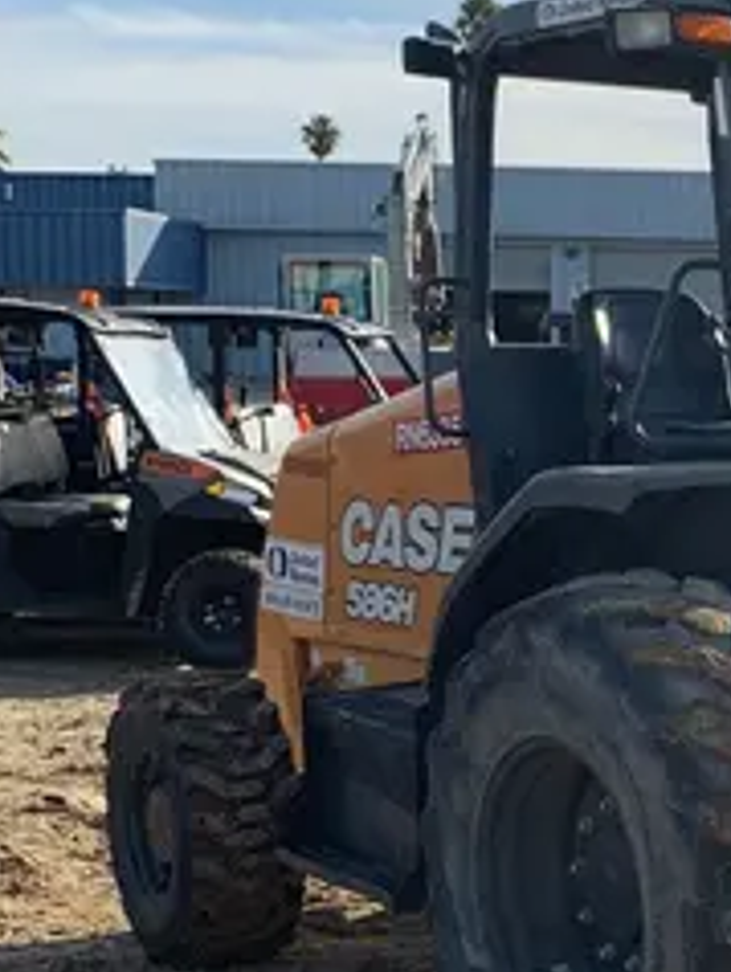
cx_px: 956
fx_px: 2248
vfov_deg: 24.3
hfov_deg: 17.3
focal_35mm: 80
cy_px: 611
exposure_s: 1/2915
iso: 25
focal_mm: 4.25
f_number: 1.8
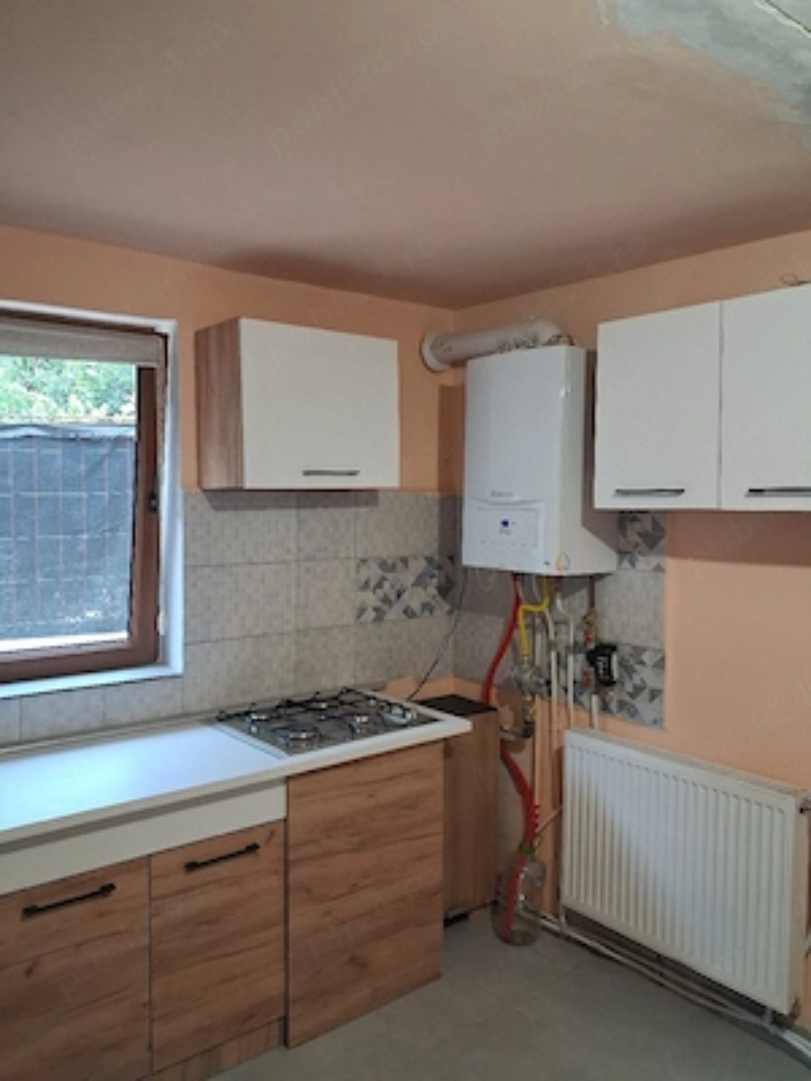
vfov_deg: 65.3
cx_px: 406
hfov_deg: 51.4
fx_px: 843
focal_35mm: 27
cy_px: 540
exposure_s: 1/50
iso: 400
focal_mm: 4
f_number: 1.8
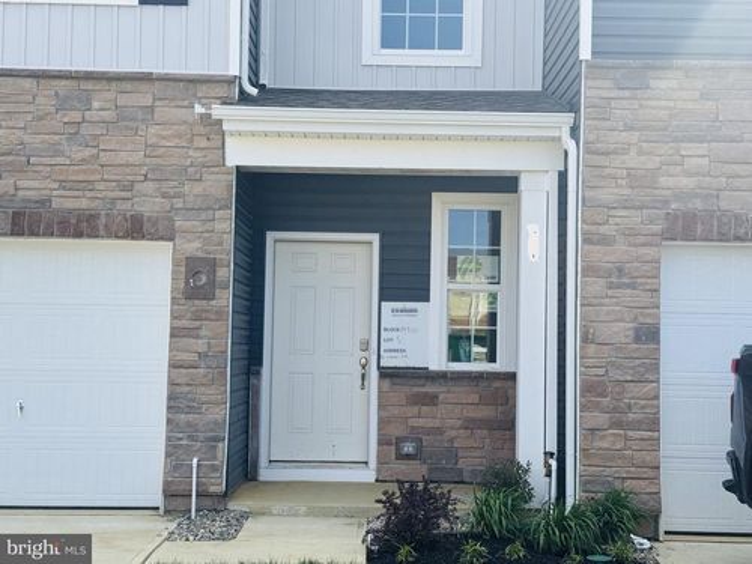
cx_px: 376
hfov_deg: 39.7
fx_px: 1043
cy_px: 282
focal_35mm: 48
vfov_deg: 30.3
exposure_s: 1/2762
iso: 100
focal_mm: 6.76
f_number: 1.78
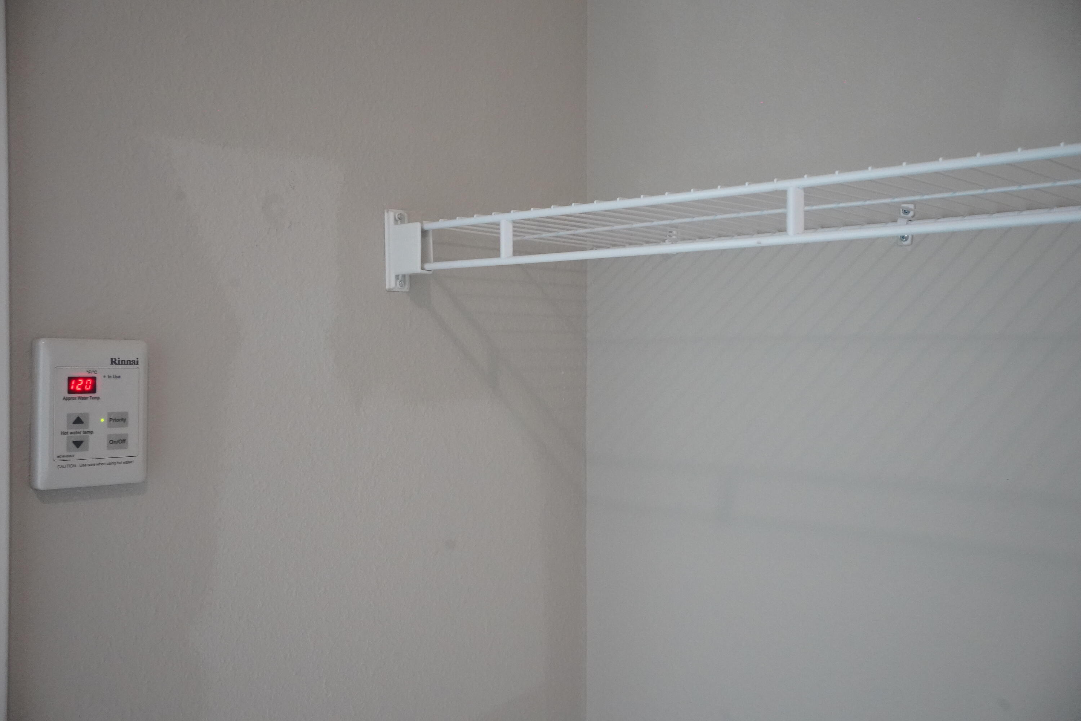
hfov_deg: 54.4
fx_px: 1051
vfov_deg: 37.9
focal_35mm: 35
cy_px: 360
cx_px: 540
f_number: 9
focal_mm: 35
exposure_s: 1/60
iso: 12800
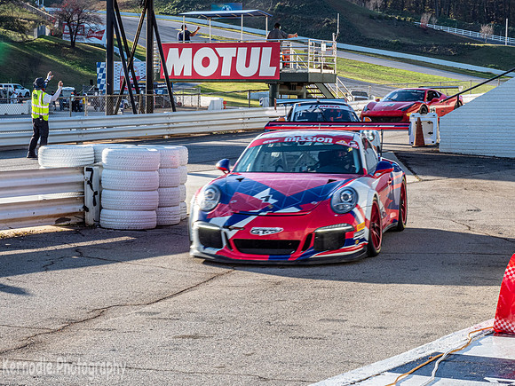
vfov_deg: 15.7
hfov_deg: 20.9
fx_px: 1398
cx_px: 258
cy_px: 193
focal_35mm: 94
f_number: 20
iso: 500
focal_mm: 47
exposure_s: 1/80
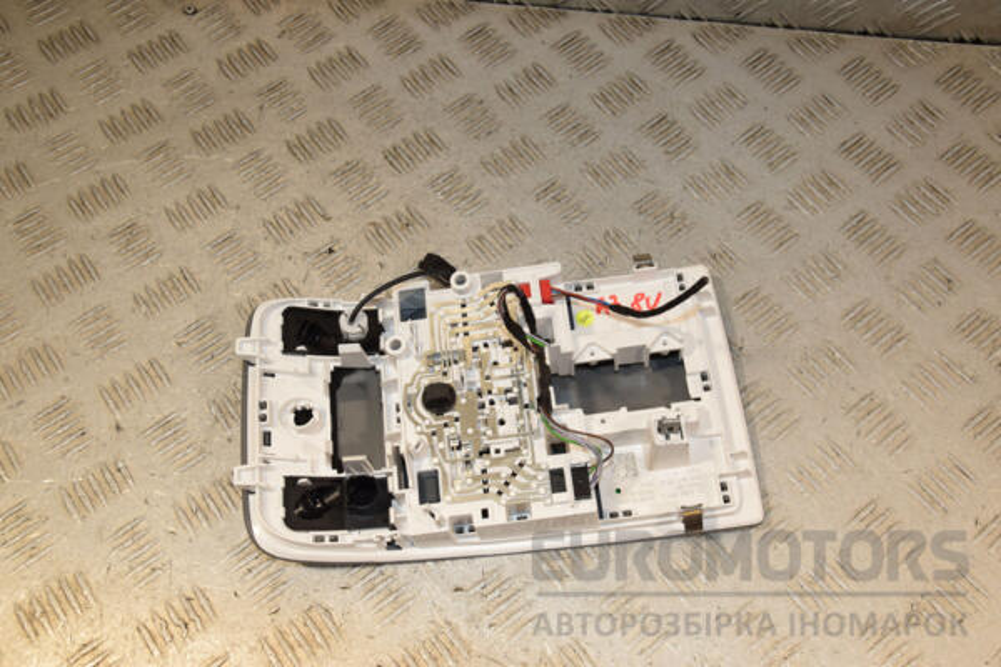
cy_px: 334
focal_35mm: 36
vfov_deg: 36.9
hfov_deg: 53.1
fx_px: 1001
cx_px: 500
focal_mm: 24
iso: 800
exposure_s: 1/200
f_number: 9
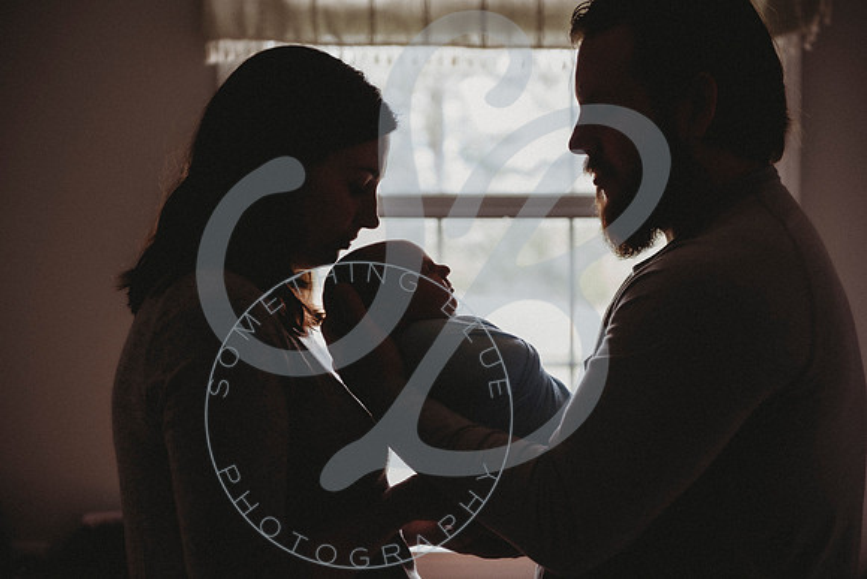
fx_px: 1646
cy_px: 290
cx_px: 425
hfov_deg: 29.5
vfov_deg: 19.9
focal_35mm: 68
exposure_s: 1/125
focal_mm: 66
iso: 500
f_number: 2.8
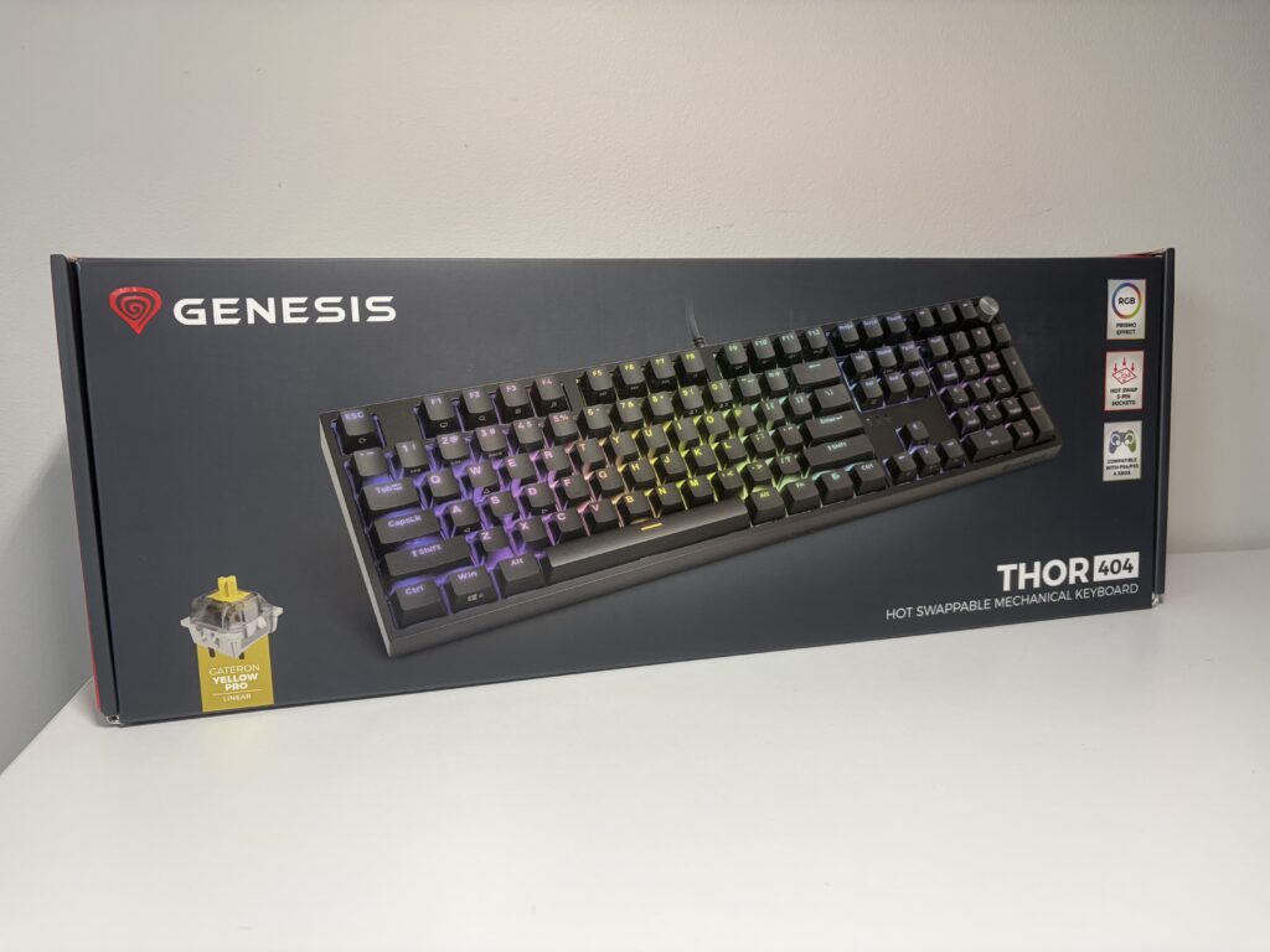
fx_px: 954
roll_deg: +0.9
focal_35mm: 26
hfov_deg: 67.3
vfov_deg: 53.1
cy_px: 476
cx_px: 635
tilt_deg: -12.3
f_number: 1.6
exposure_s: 1/122
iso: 100
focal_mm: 5.96
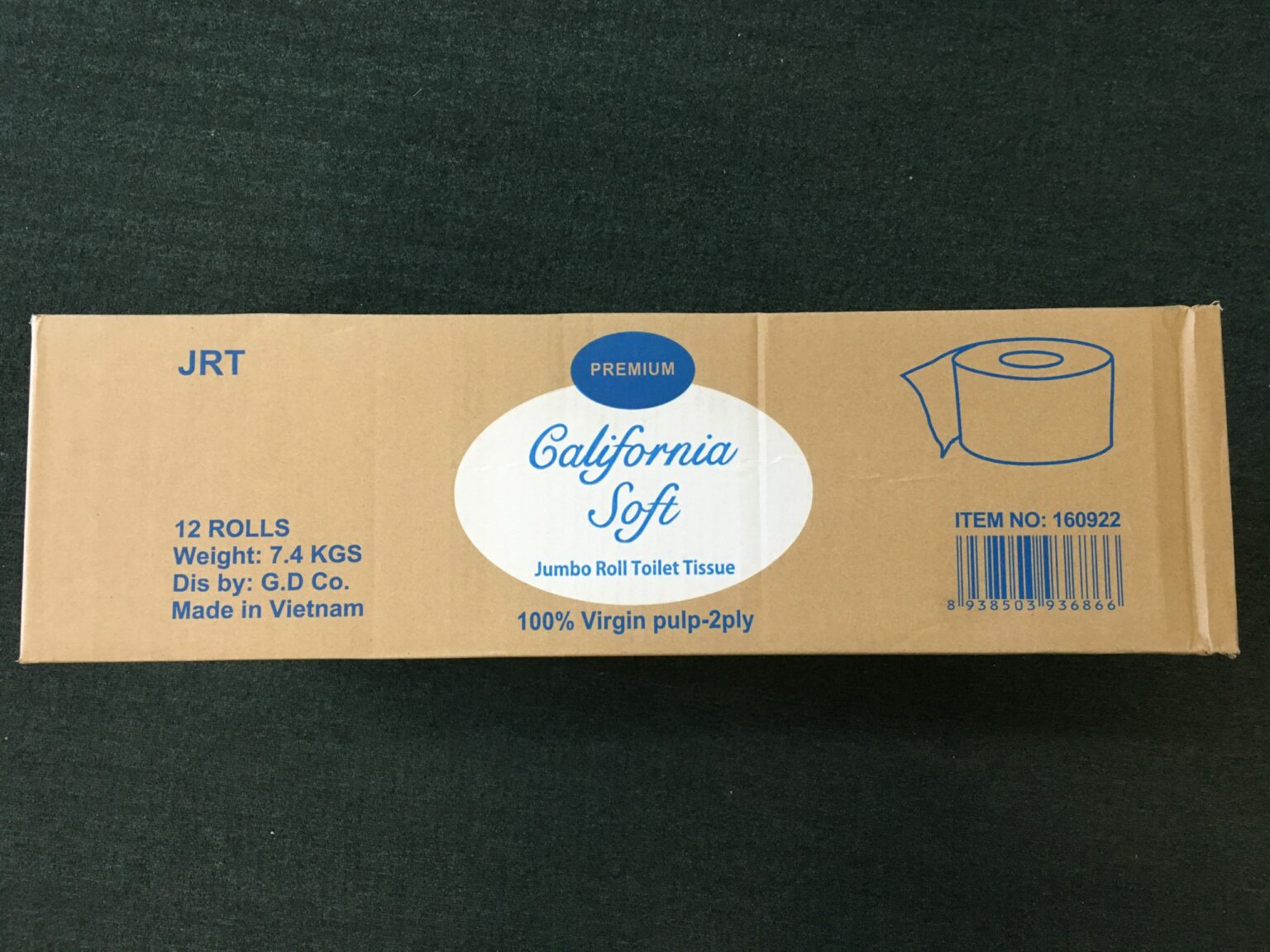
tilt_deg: -85.5
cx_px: 635
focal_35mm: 29
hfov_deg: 61.7
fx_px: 1064
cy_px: 476
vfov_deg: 48.2
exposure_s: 1/30
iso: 100
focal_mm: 4.15
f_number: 2.2
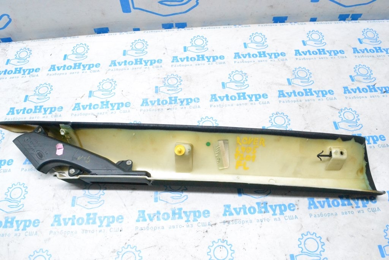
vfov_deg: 47.9
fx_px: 292
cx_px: 194
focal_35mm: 27
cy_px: 130
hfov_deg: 67.4
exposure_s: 1/125
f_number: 10
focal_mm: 18
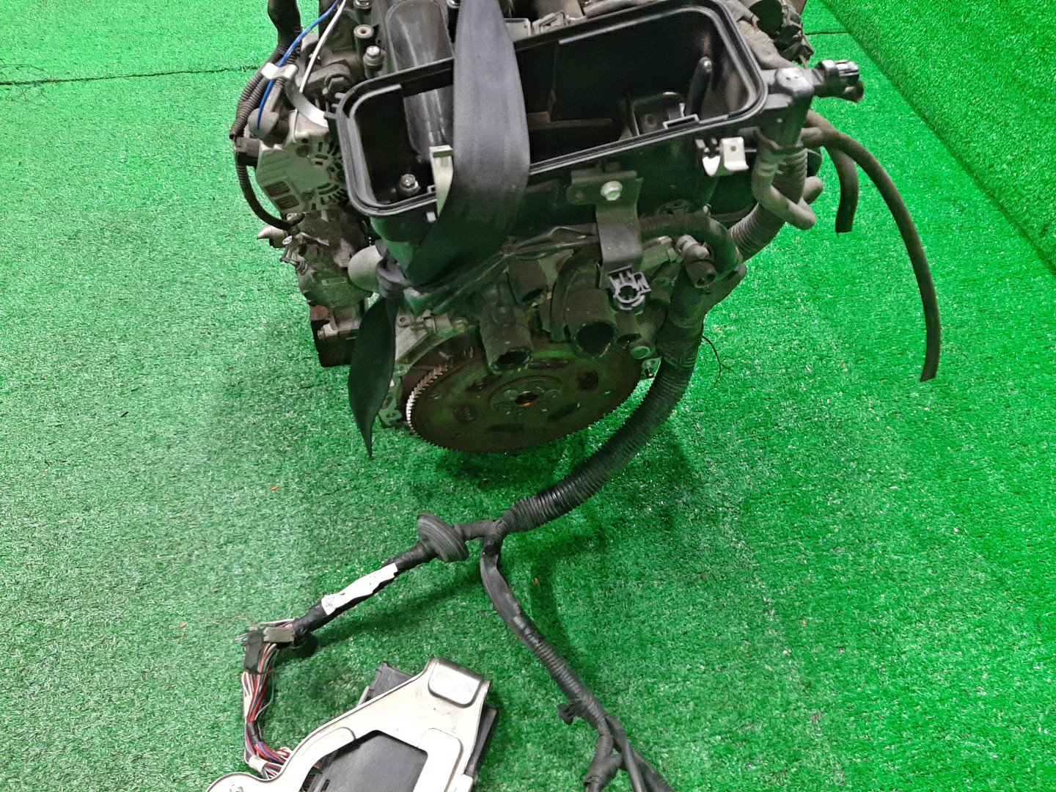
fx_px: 793
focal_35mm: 26
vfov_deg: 53.1
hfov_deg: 67.3
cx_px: 528
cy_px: 396
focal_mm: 3.93
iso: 228
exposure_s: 1/50
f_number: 1.7
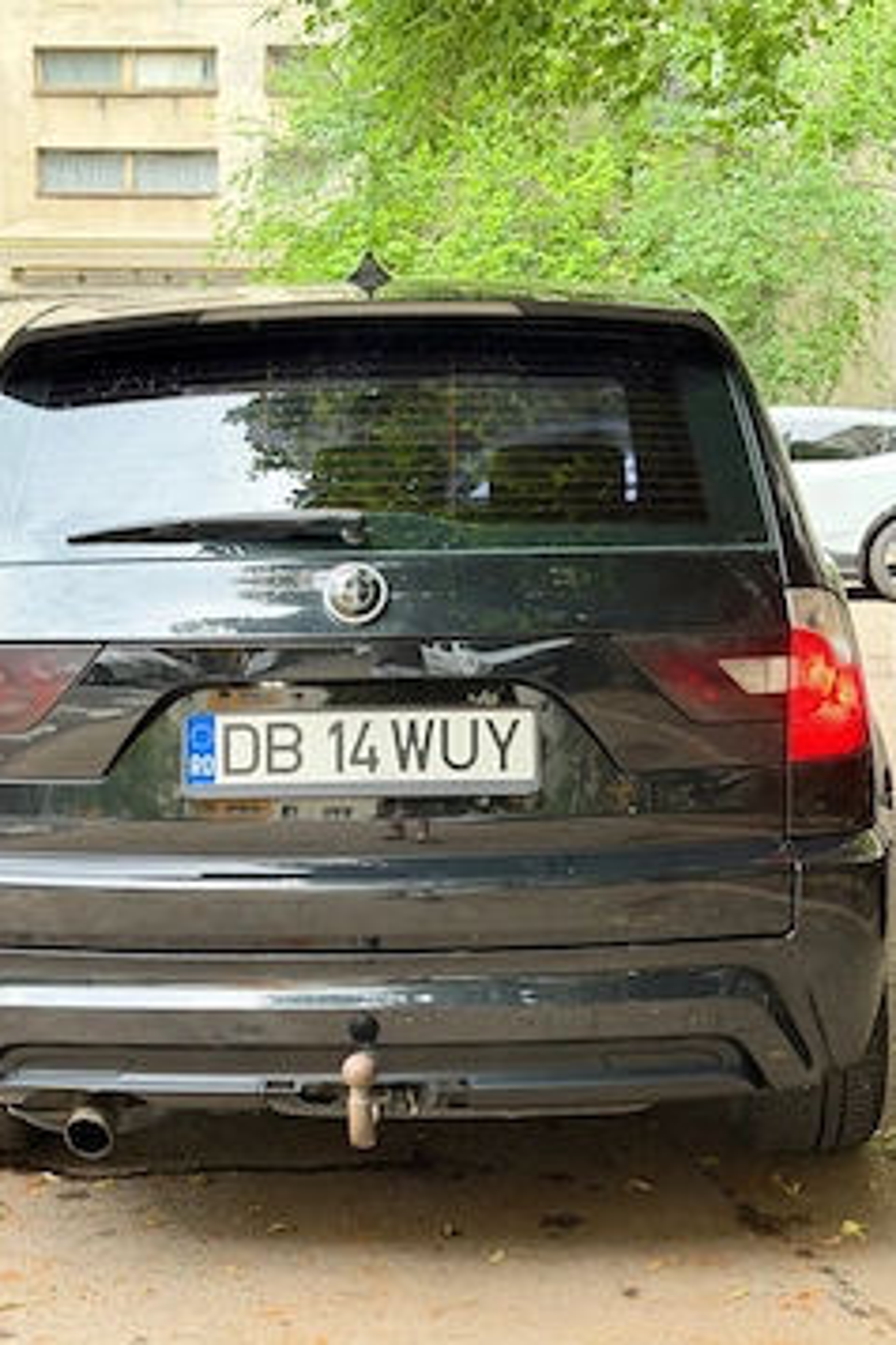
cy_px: 723
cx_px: 380
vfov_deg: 35.6
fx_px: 2091
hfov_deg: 24.2
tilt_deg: -8.0
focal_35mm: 56
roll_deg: -0.7
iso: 500
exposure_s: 1/33
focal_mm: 6.76
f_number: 1.78
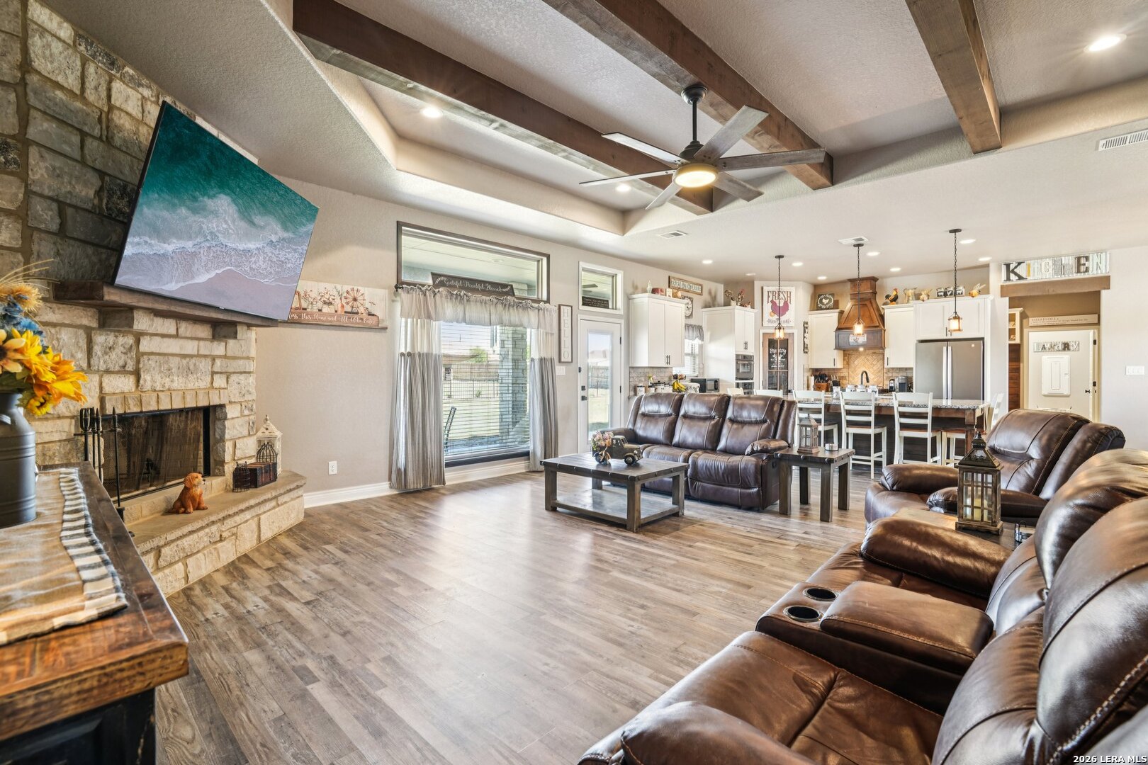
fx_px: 510
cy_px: 382
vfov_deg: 73.7
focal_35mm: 16
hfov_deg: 96.7
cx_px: 574
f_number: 8
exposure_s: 1/6
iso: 400
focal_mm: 16
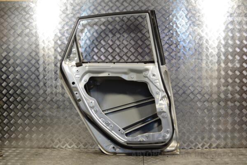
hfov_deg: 45.0
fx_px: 298
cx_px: 124
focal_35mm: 44
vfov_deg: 30.8
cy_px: 82
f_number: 4.5
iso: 110
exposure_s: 1/30
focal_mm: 29
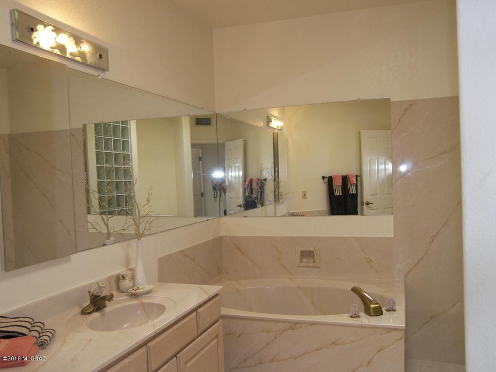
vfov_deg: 45.4
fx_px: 444
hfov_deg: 58.4
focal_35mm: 31
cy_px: 186
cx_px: 248
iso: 100
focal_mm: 6.5
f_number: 3.2
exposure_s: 1/30
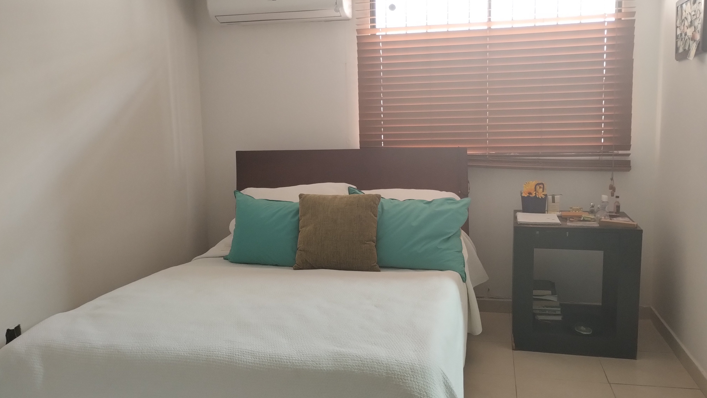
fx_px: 581
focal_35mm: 31
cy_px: 184
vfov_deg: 37.8
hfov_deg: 62.6
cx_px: 352
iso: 675
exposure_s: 1/24
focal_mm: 4.27
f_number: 1.8
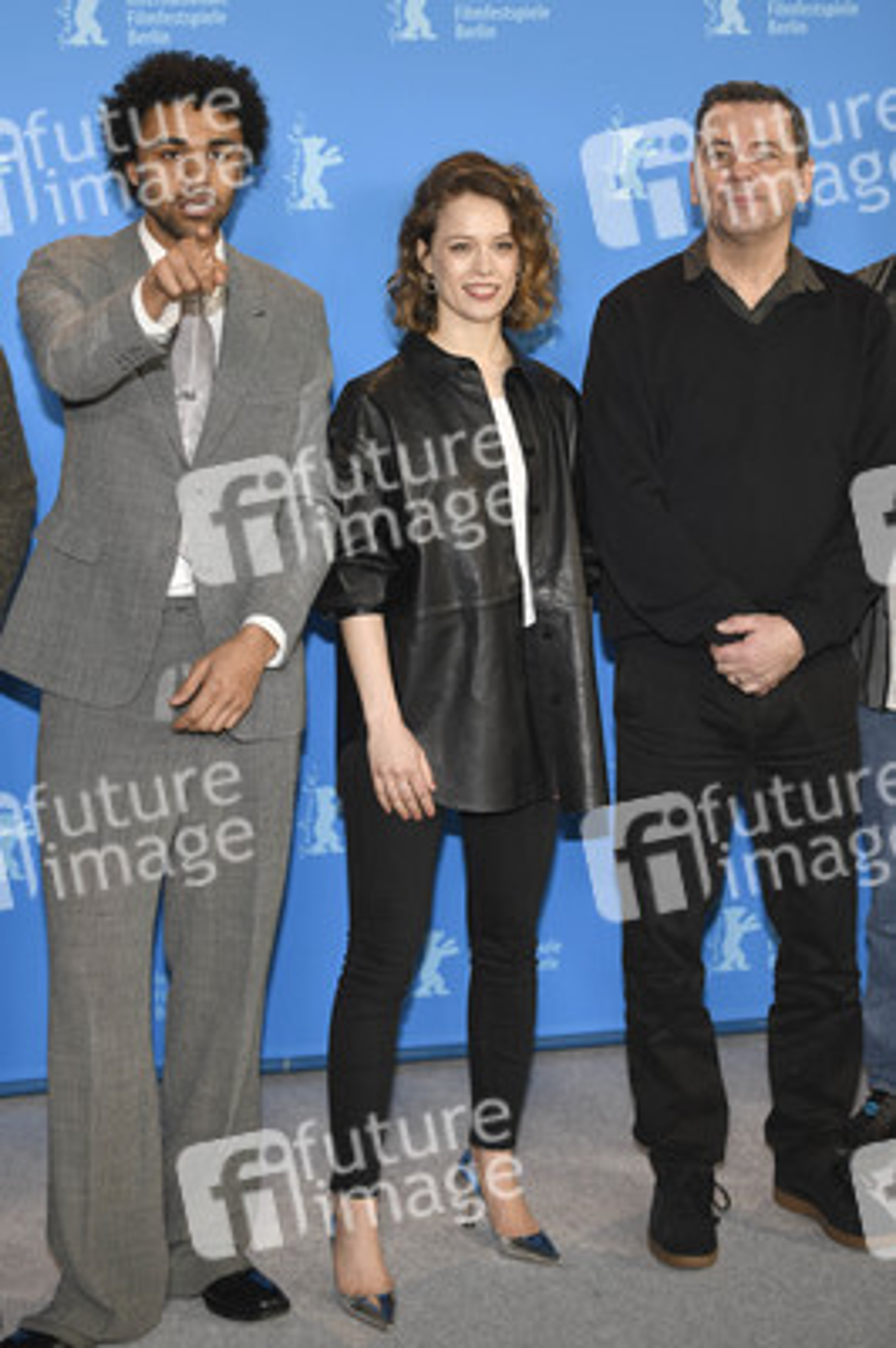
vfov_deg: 28.9
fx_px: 2618
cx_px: 448
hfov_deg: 19.4
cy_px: 674
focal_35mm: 70
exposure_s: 1/400
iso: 640
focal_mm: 70
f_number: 3.2
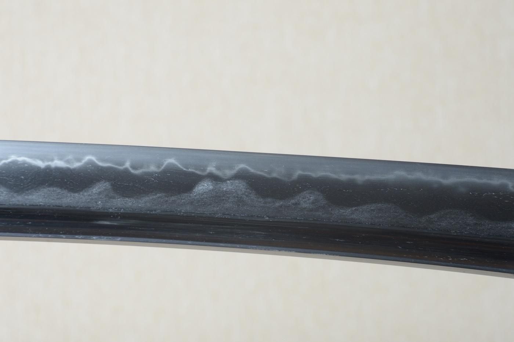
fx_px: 1926
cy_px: 171
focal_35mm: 135
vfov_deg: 10.1
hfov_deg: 15.2
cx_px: 257
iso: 400
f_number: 11
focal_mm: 90
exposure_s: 1/1.6
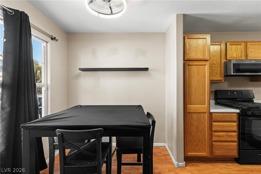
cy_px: 87
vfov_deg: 70.4
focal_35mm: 17
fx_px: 123
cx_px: 130
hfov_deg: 93.3
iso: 500
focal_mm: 17
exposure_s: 1/8
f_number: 8
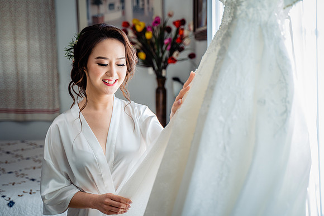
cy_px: 108
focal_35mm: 53
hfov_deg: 37.5
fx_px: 477
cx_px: 162
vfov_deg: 25.5
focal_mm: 53
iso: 250
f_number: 2.8
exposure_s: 1/160
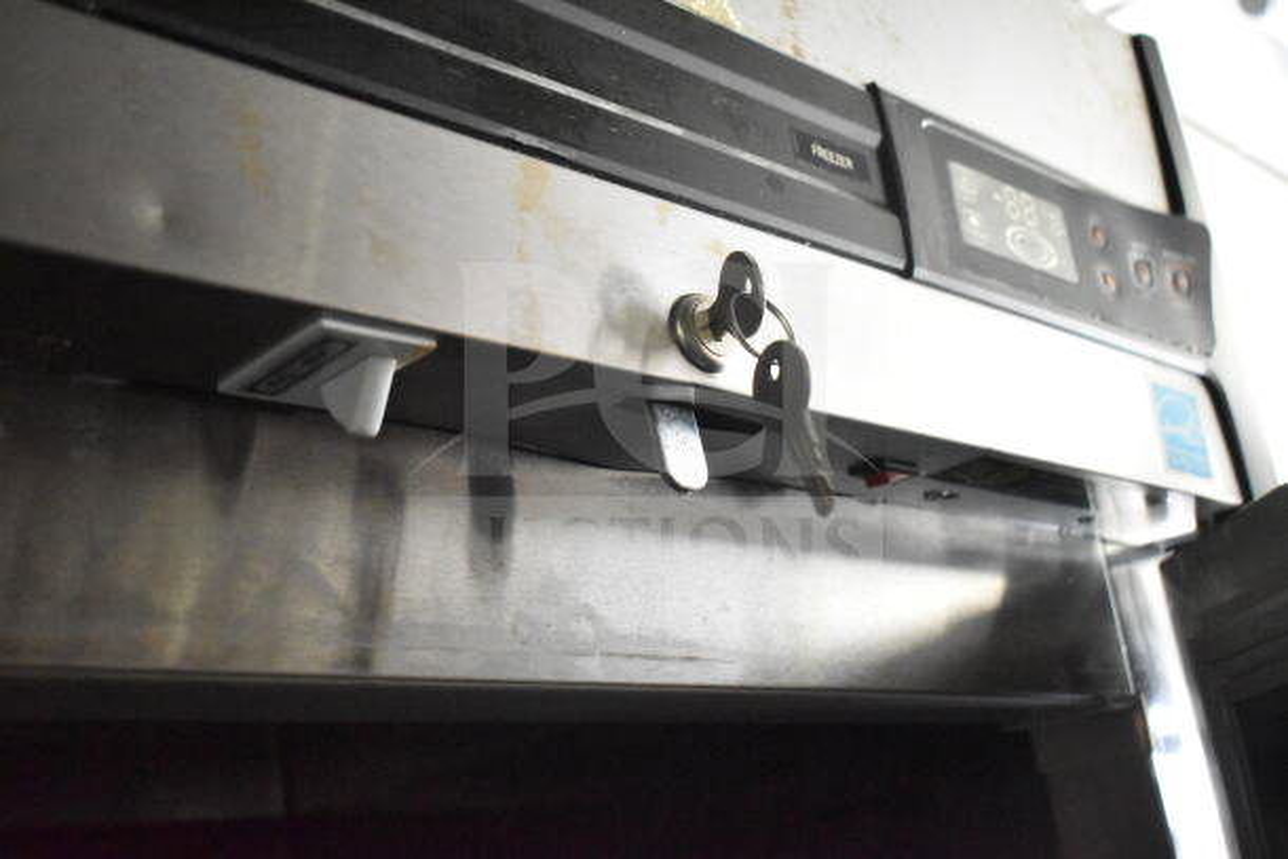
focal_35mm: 42
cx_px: 644
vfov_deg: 31.9
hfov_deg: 46.4
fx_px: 1503
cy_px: 430
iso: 11400
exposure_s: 1/50
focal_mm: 28
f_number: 4.2
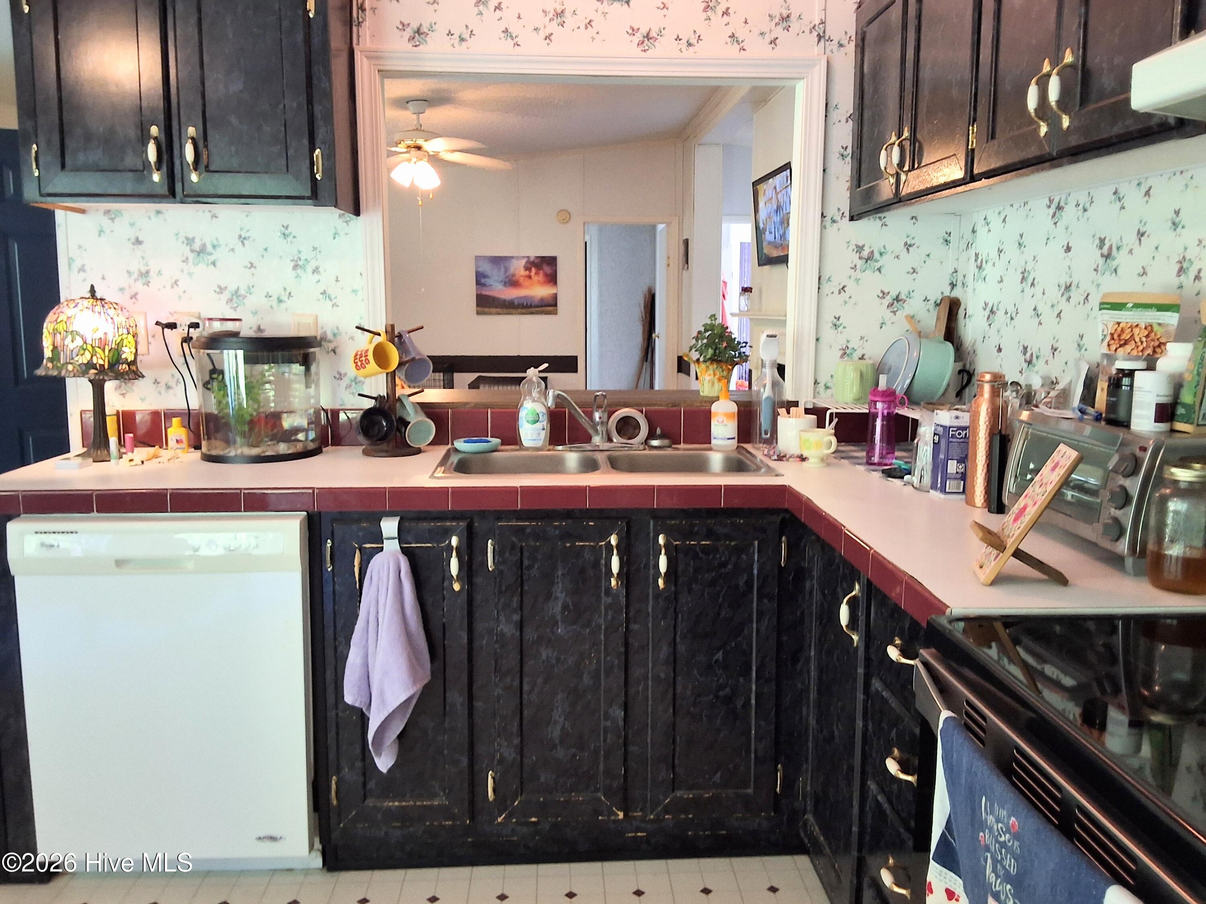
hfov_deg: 63.4
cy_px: 452
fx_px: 976
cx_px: 603
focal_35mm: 28
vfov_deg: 49.7
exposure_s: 1/24
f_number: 1.9
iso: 250
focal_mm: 2.91
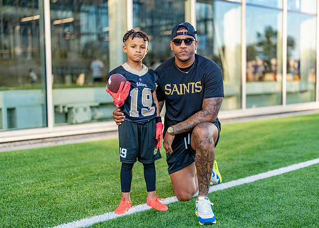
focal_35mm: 53
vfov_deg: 26.6
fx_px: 481
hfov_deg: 36.6
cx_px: 173
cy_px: 115
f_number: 1.2
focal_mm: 50
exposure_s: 1/800
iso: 100
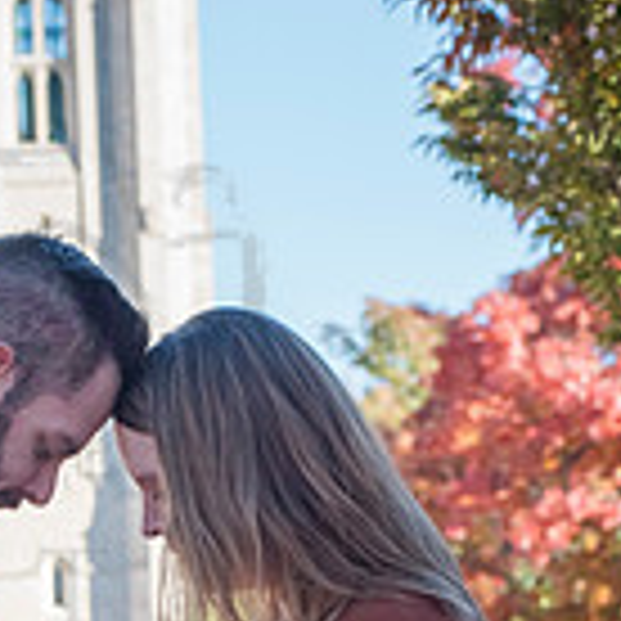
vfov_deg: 7.8
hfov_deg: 7.9
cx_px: 68
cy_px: 747
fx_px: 4506
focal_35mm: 222
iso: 800
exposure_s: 1/500
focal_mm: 80
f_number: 9
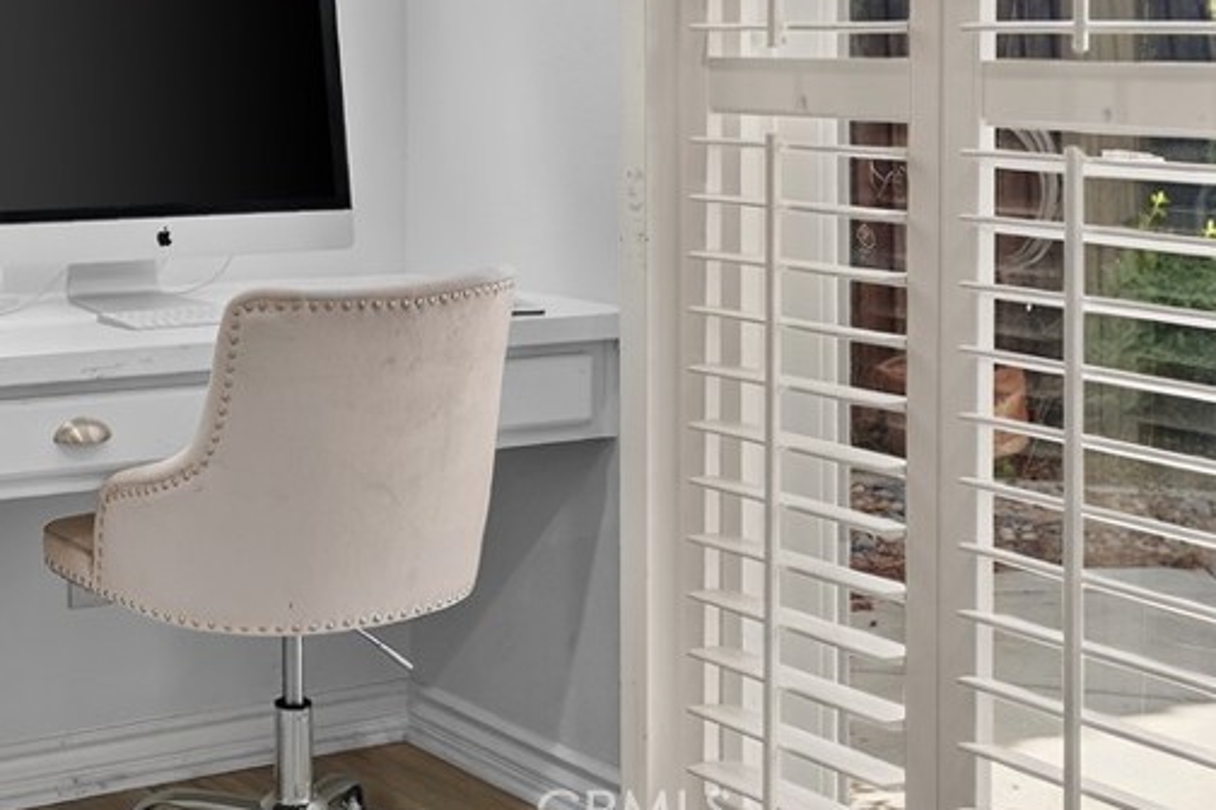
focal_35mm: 65
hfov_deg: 29.8
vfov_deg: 20.3
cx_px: 154
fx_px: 2195
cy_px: 23
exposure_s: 1/15
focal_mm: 32
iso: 800
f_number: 7.1
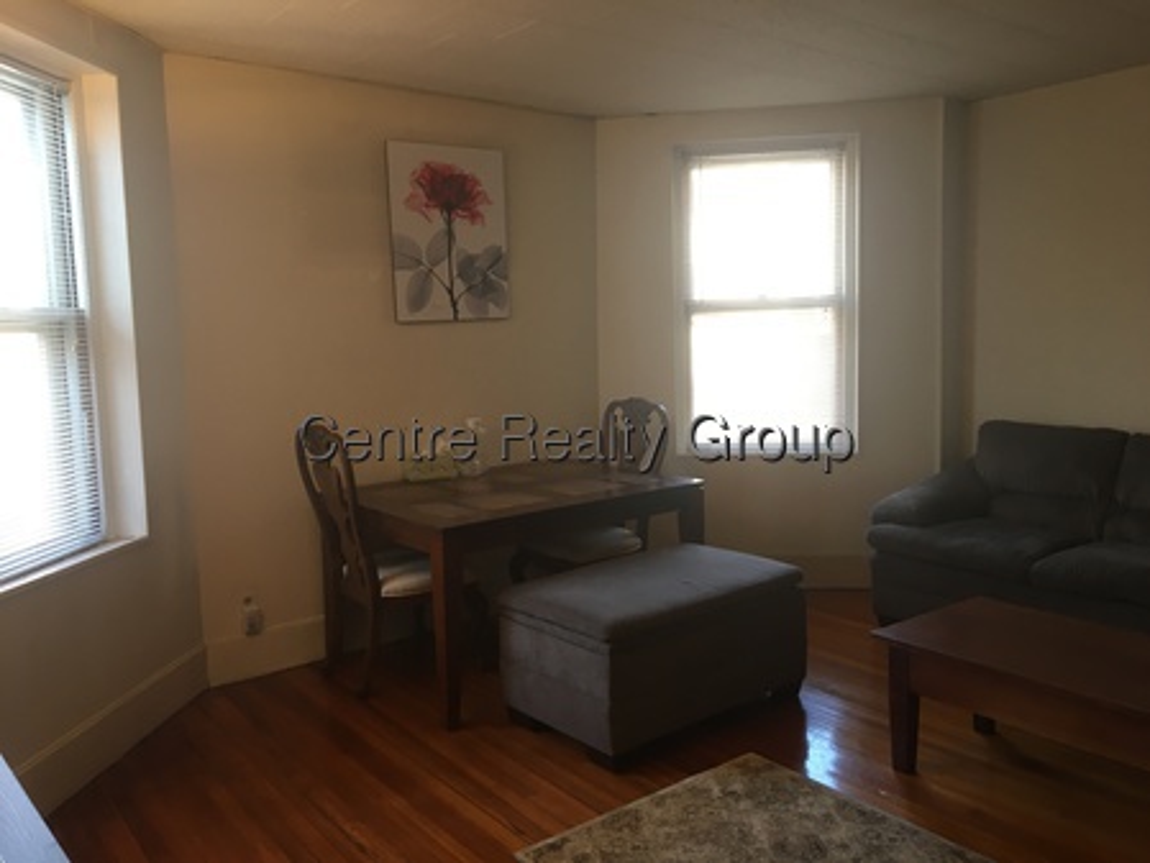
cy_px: 432
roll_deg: +1.4
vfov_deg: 48.2
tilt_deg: -5.1
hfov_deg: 61.6
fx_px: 964
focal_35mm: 29
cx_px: 575
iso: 50
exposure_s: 1/30
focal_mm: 4.15
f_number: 2.2
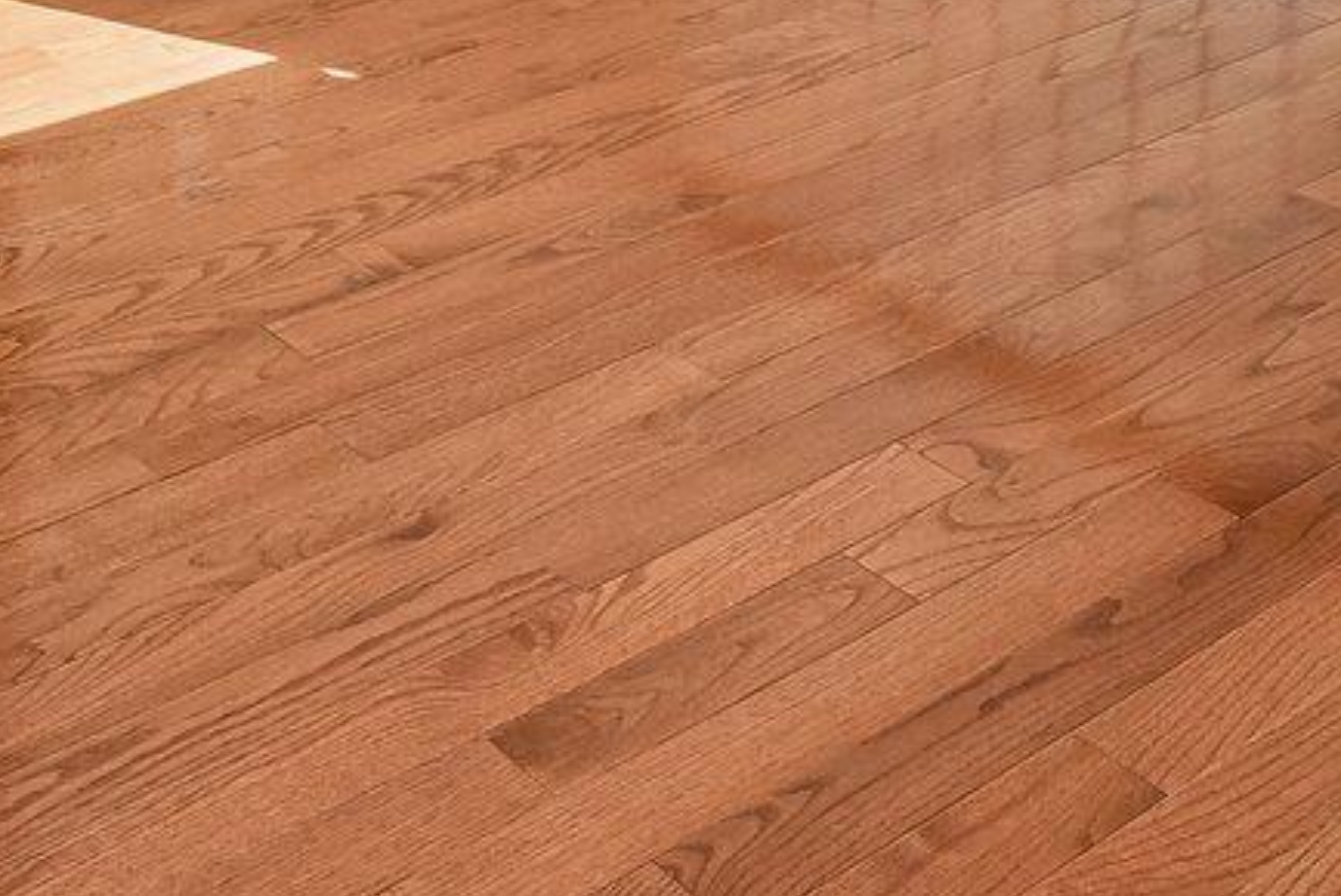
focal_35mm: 66
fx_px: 2460
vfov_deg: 15.9
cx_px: 358
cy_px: -925
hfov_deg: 30.1
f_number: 8
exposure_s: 1/60
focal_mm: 14
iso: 100
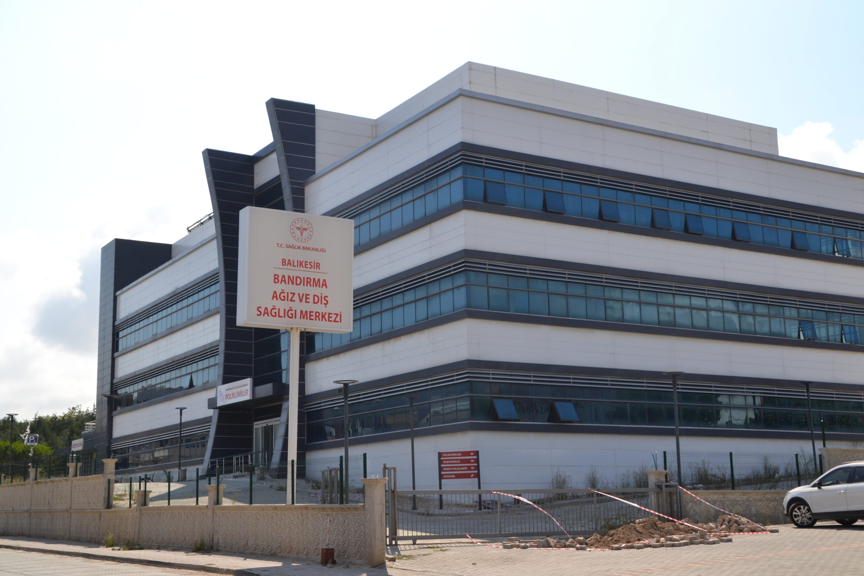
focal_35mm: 46
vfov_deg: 28.9
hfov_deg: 42.3
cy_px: 288
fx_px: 1116
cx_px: 432
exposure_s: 1/200
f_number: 10
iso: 100
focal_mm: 31
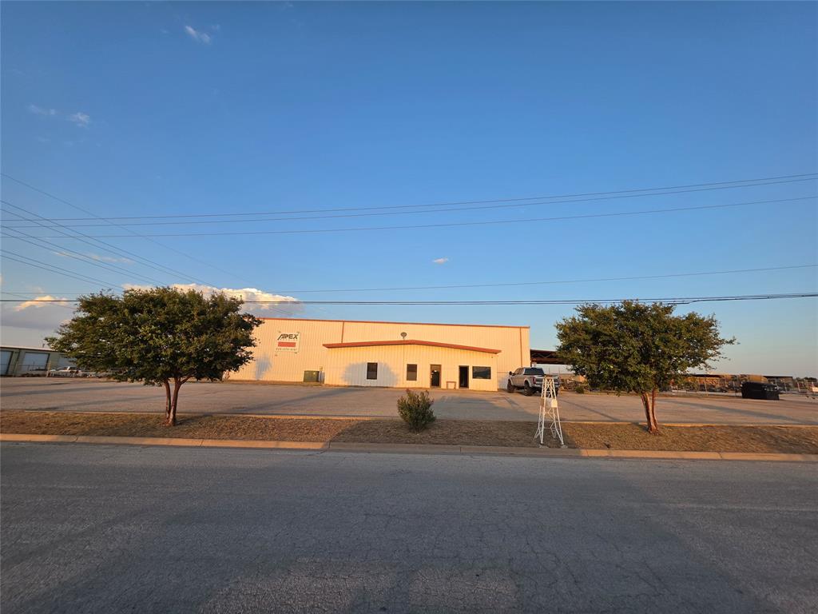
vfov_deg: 89.9
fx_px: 307
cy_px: 307
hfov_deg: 106.2
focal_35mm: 13
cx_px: 409
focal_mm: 2.2
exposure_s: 1/441
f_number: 1.9
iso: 32
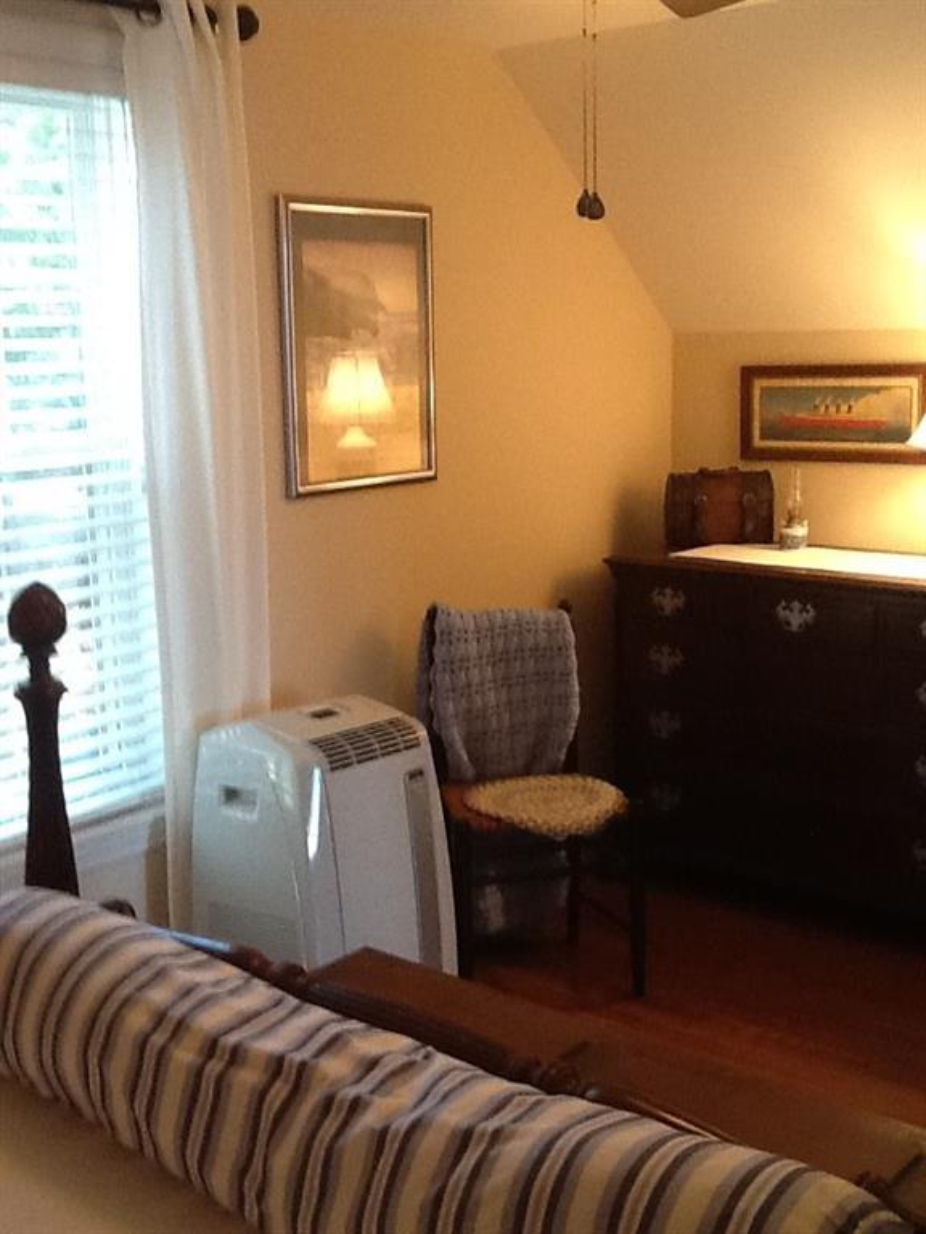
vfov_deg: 42.9
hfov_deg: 32.9
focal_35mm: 44
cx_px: 463
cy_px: 617
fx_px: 1569
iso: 125
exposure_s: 1/30
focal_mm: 2.03
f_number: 2.4
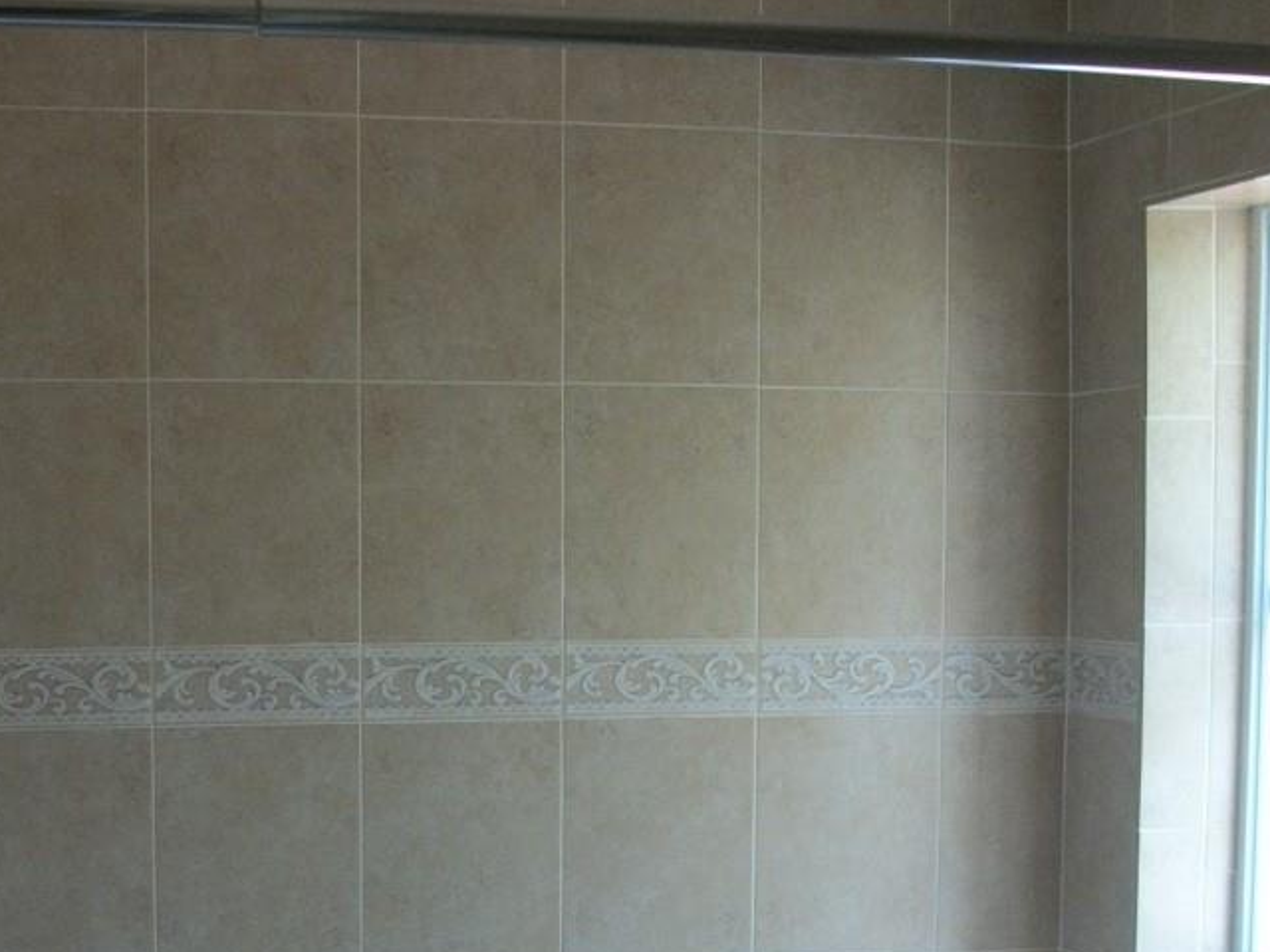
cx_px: 401
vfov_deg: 22.4
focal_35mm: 64
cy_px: 851
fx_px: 2348
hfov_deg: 30.0
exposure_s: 1/25
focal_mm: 5.7
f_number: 2.9
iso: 160
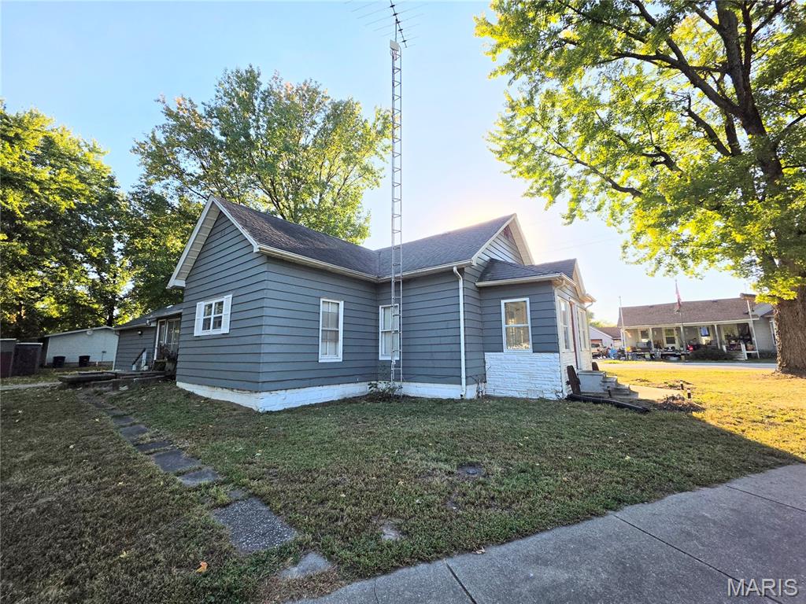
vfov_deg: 89.9
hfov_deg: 106.2
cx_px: 403
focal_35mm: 13
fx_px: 303
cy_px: 302
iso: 32
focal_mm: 2.2
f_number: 1.9
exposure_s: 1/1286
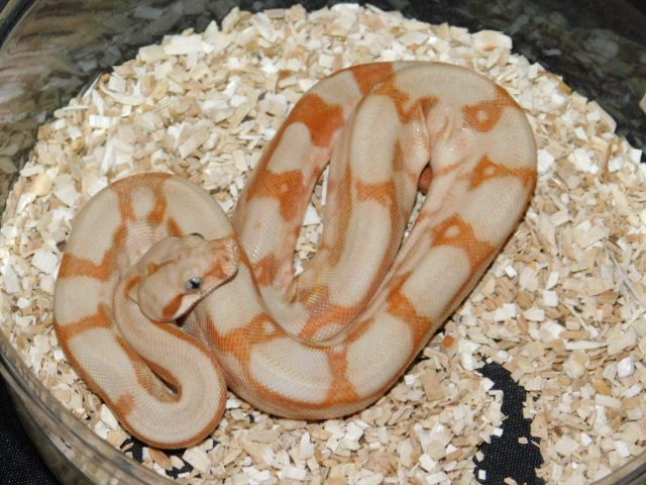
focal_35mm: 115
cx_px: 323
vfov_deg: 12.9
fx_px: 2146
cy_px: 242
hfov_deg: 17.1
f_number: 4.8
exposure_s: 1/60
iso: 200
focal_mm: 20.3
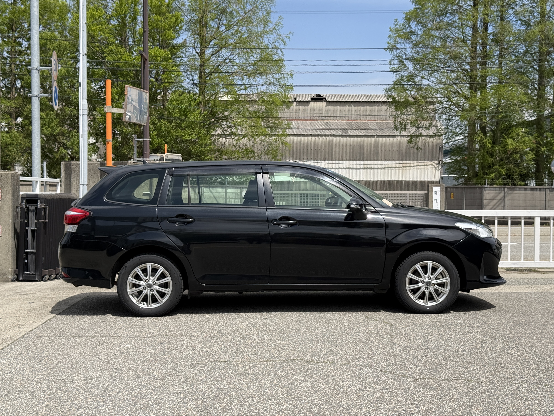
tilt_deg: -0.4
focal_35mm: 48
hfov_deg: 39.7
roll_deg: -0.2
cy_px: 208
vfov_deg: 30.3
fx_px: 768
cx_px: 277
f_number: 1.78
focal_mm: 6.76
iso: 80
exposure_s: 1/6024
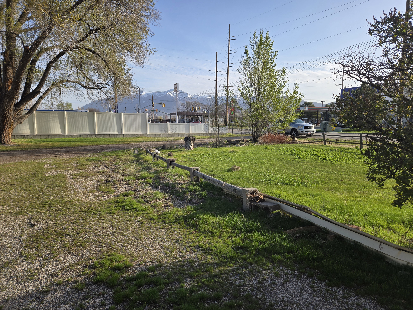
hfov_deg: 73.9
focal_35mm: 23
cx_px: 206
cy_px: 155
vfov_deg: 58.9
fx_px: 274
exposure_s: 1/1129
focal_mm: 5.4
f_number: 1.8
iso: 25
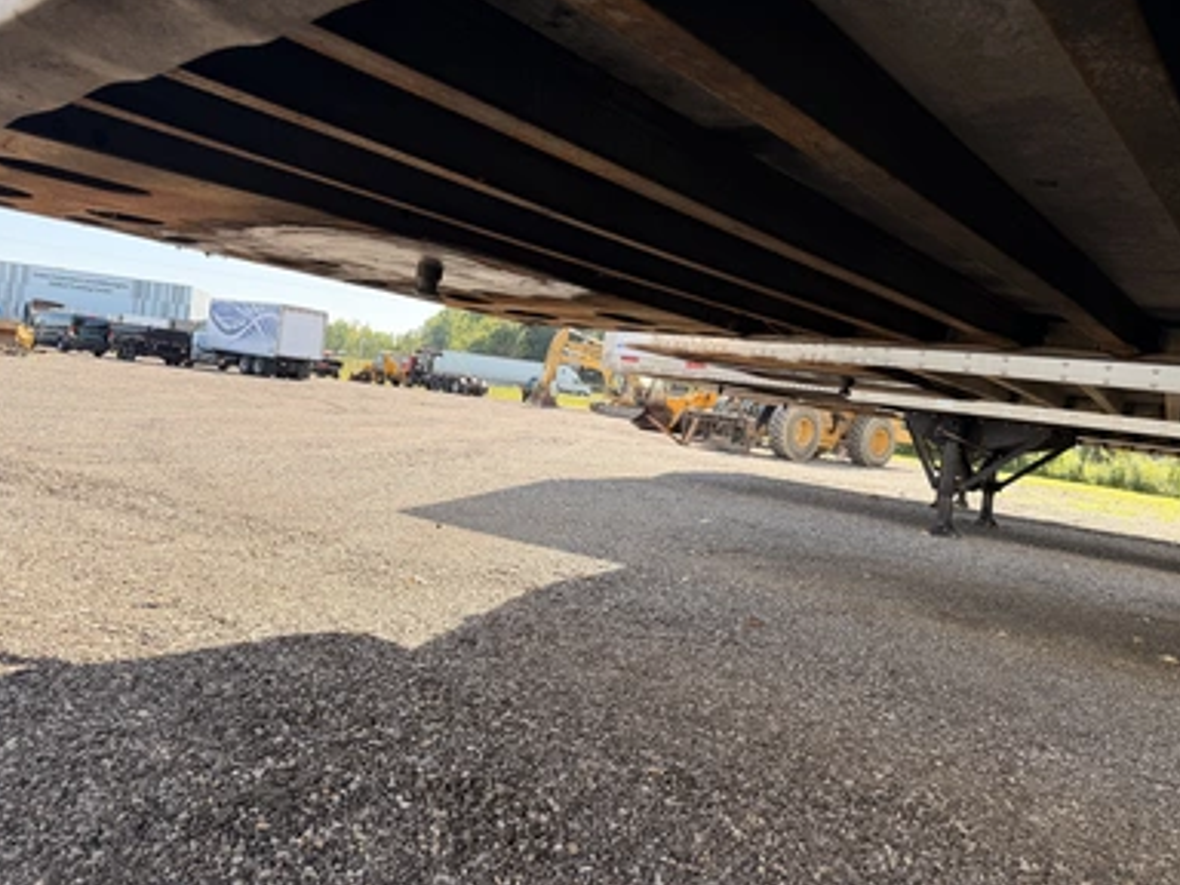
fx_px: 852
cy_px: 430
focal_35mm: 25
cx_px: 593
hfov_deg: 69.4
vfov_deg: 54.9
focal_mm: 6.76
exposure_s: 1/1106
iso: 80
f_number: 1.78
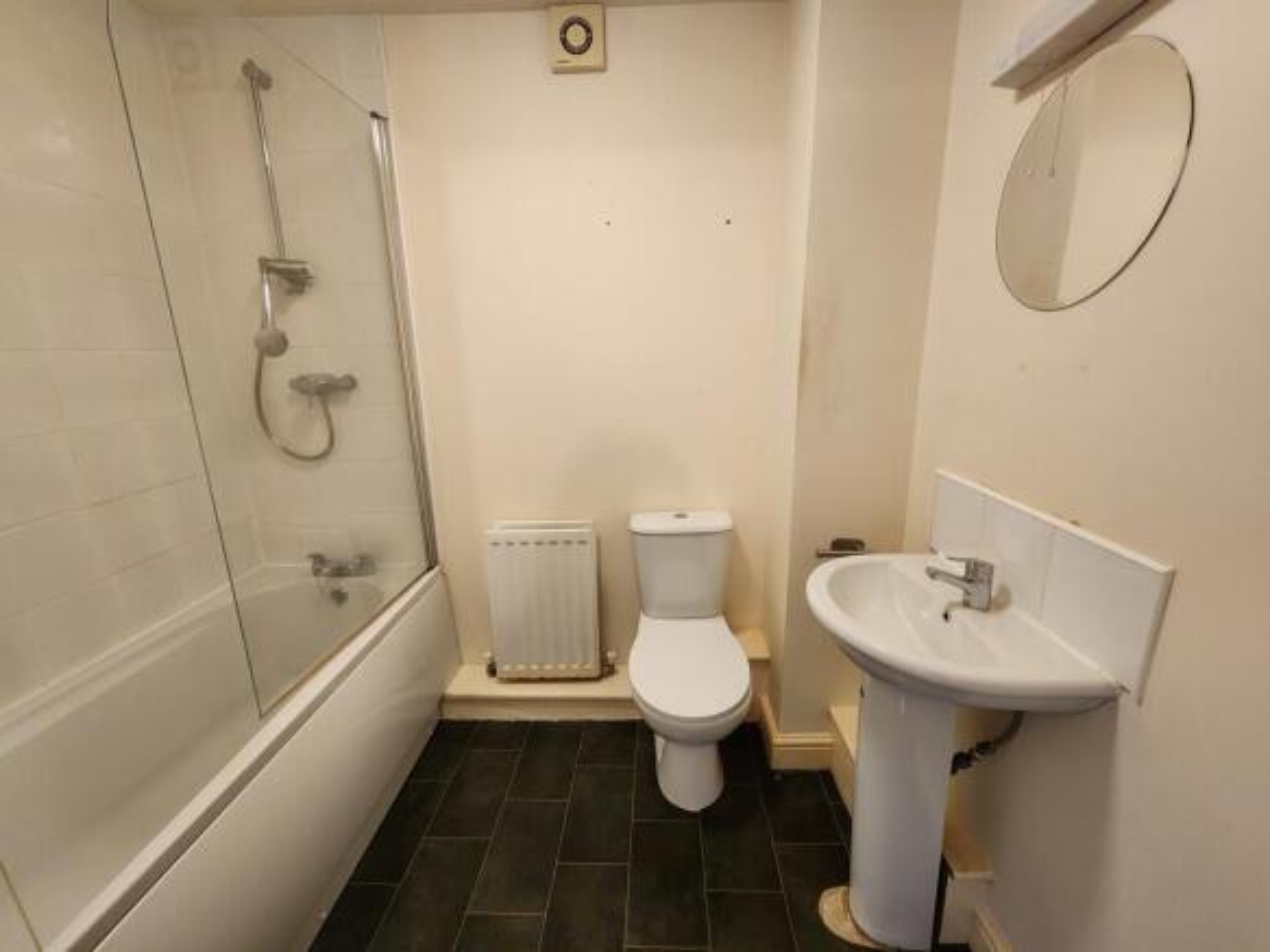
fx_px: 477
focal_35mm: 13
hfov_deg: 106.2
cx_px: 635
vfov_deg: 89.9
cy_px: 476
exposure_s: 1/33.3
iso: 500
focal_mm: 2.2
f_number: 2.2
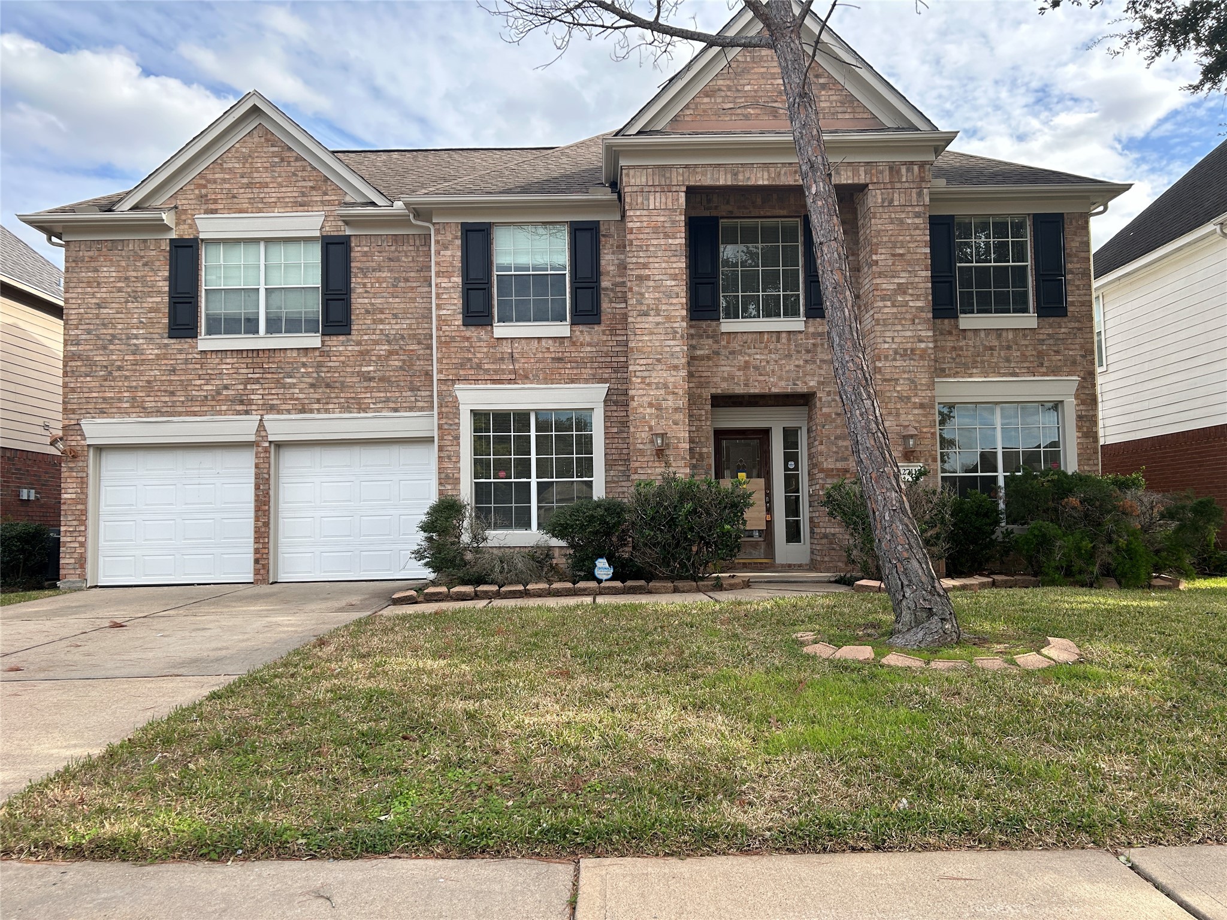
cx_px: 614
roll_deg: +1.4
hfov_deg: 67.3
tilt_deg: +4.2
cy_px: 460
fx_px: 922
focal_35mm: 26
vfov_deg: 53.1
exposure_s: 1/1344
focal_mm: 5.7
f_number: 1.5
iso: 50
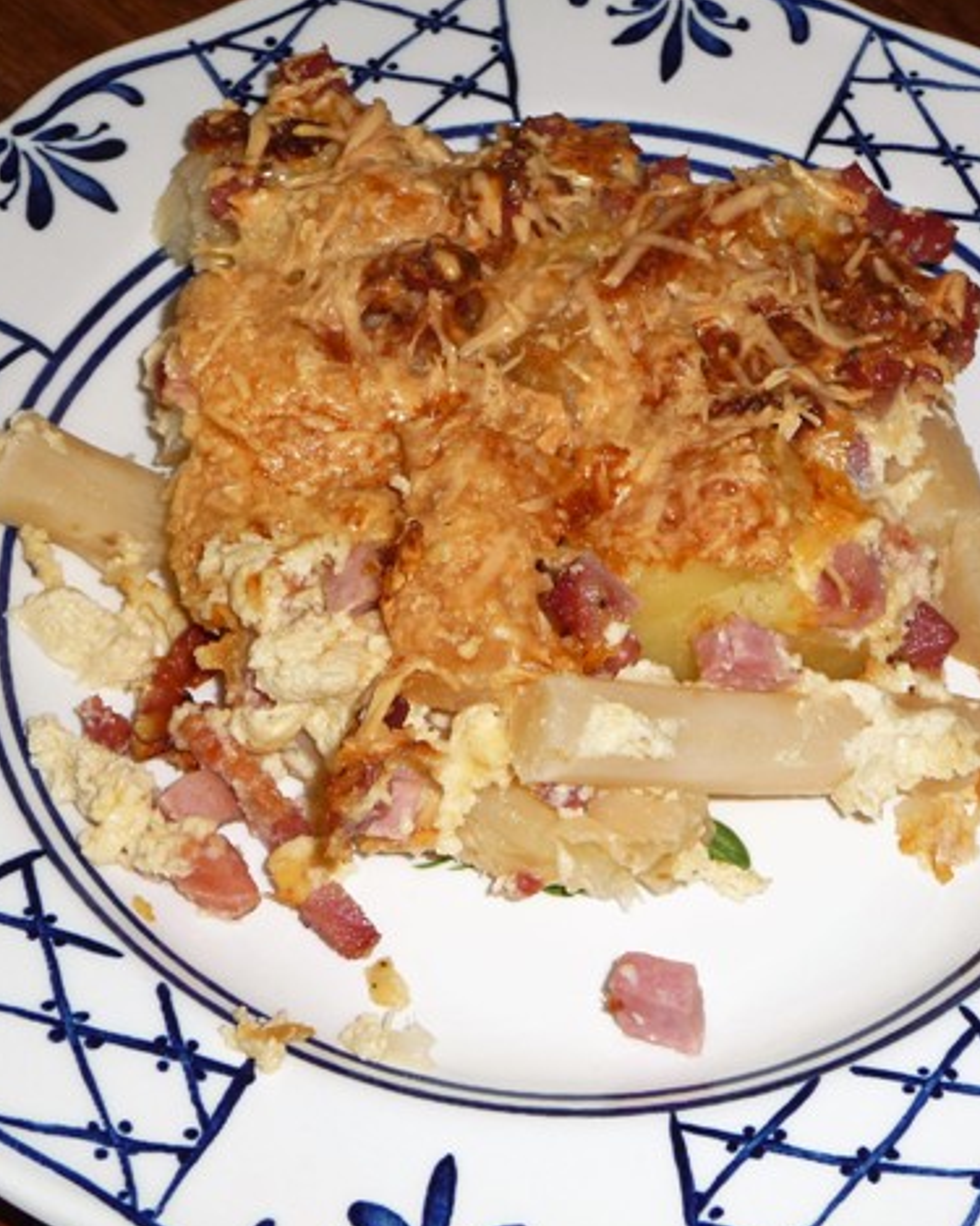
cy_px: 614
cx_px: 567
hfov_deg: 23.8
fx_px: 2321
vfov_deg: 29.6
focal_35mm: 64
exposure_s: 1/30
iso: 100
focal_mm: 8
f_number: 4.2
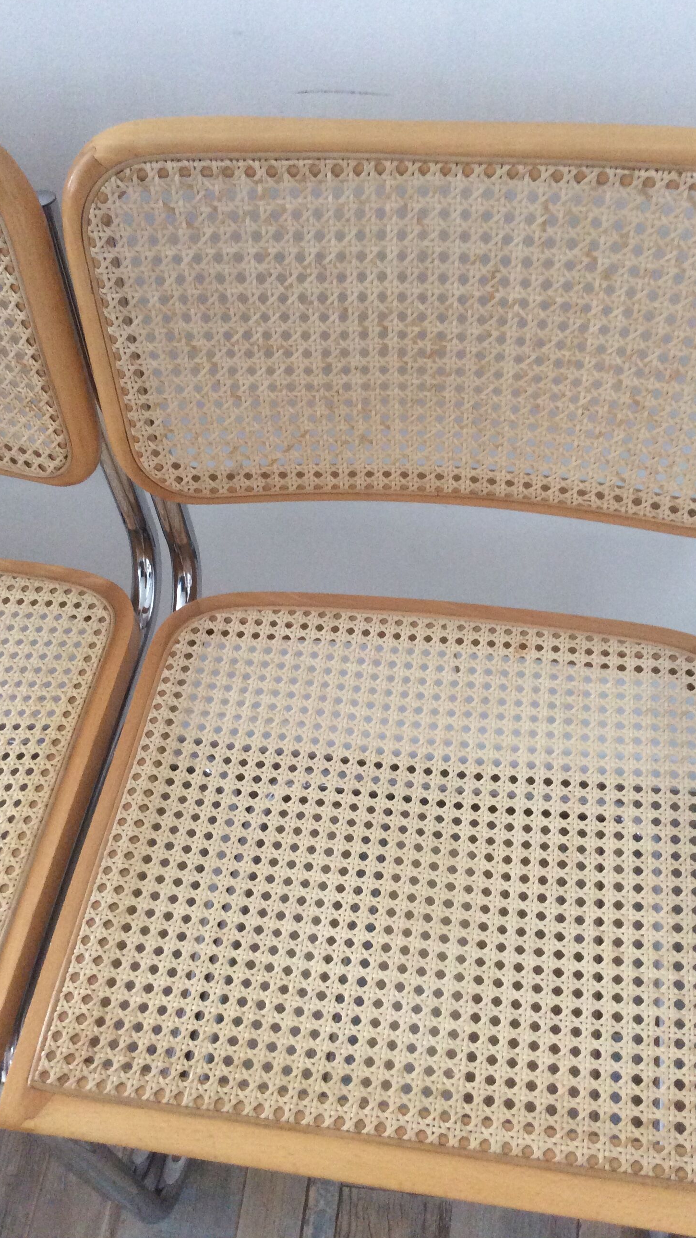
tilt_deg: -52.4
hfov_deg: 33.7
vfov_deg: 56.6
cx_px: 367
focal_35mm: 35
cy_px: 618
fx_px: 1148
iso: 160
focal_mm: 3.3
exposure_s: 1/25
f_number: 2.4
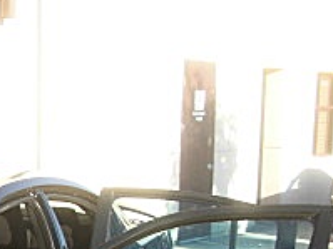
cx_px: -154
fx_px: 1115
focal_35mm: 116
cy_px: 336
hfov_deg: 15.7
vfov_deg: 12.3
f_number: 2.8
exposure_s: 1/200
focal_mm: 6.3
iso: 50
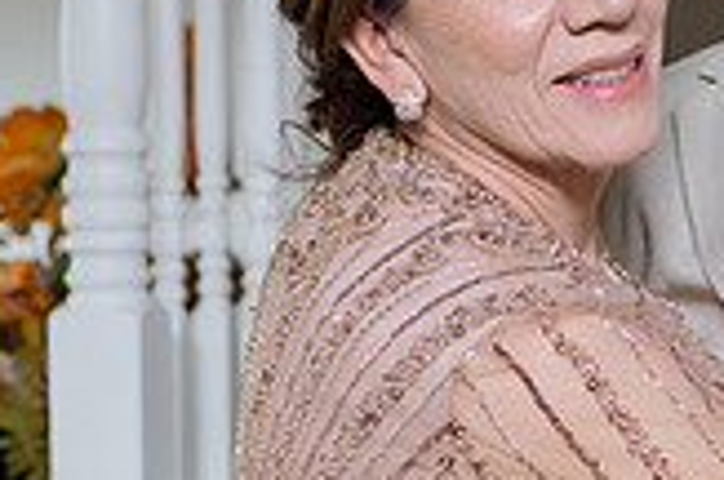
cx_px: 919
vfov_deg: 9.3
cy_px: 151
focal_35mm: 146
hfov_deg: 13.6
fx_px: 2930
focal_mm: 41
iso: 800
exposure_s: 1/100
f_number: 3.2
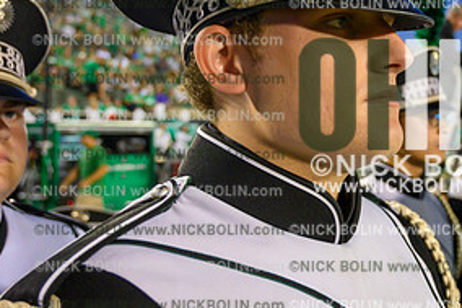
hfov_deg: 37.8
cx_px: 413
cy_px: 116
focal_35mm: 49
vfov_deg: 27.4
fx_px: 628
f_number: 4
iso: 2000
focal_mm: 24
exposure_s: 1/200
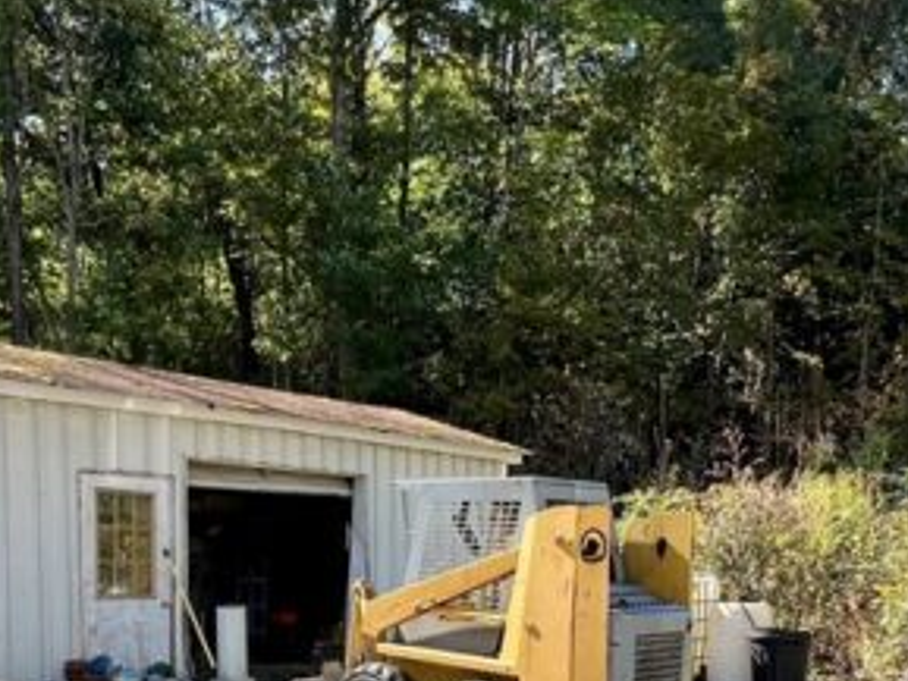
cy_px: 634
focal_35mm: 36
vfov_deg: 36.7
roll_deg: -0.2
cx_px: 374
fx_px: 945
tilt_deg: -3.9
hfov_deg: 51.1
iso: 32
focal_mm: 1.57
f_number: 1.8
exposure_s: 1/305
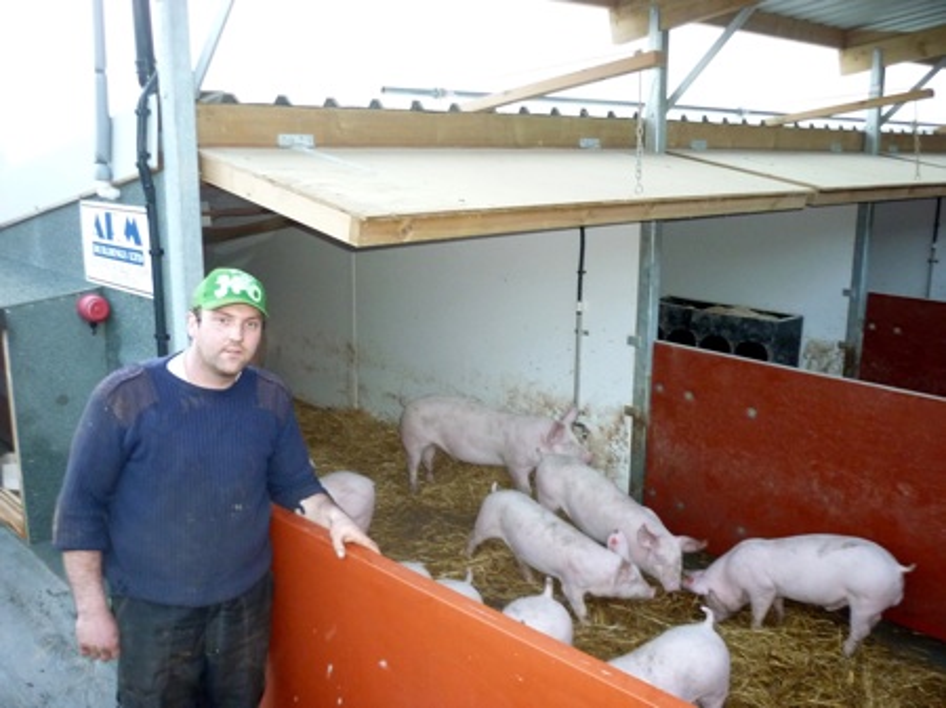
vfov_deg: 42.9
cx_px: 473
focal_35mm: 33
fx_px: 901
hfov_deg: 55.4
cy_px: 354
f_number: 2.8
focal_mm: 5.5
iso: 400
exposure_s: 1/30
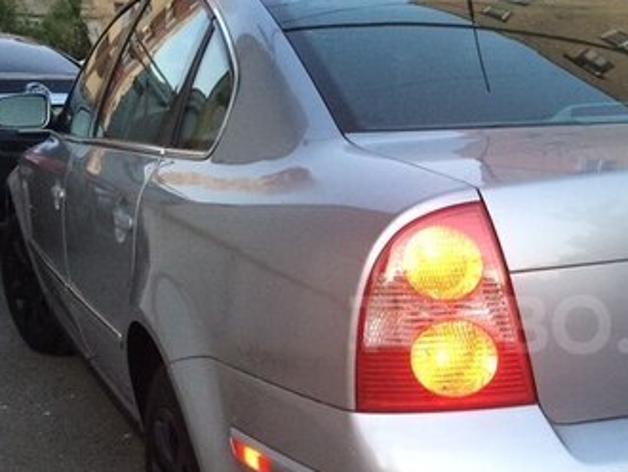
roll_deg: +0.0
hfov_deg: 31.9
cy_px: 324
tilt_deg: -12.4
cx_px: 544
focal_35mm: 58
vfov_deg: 25.1
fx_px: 1053
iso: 160
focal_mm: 4.15
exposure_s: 1/33
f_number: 2.2
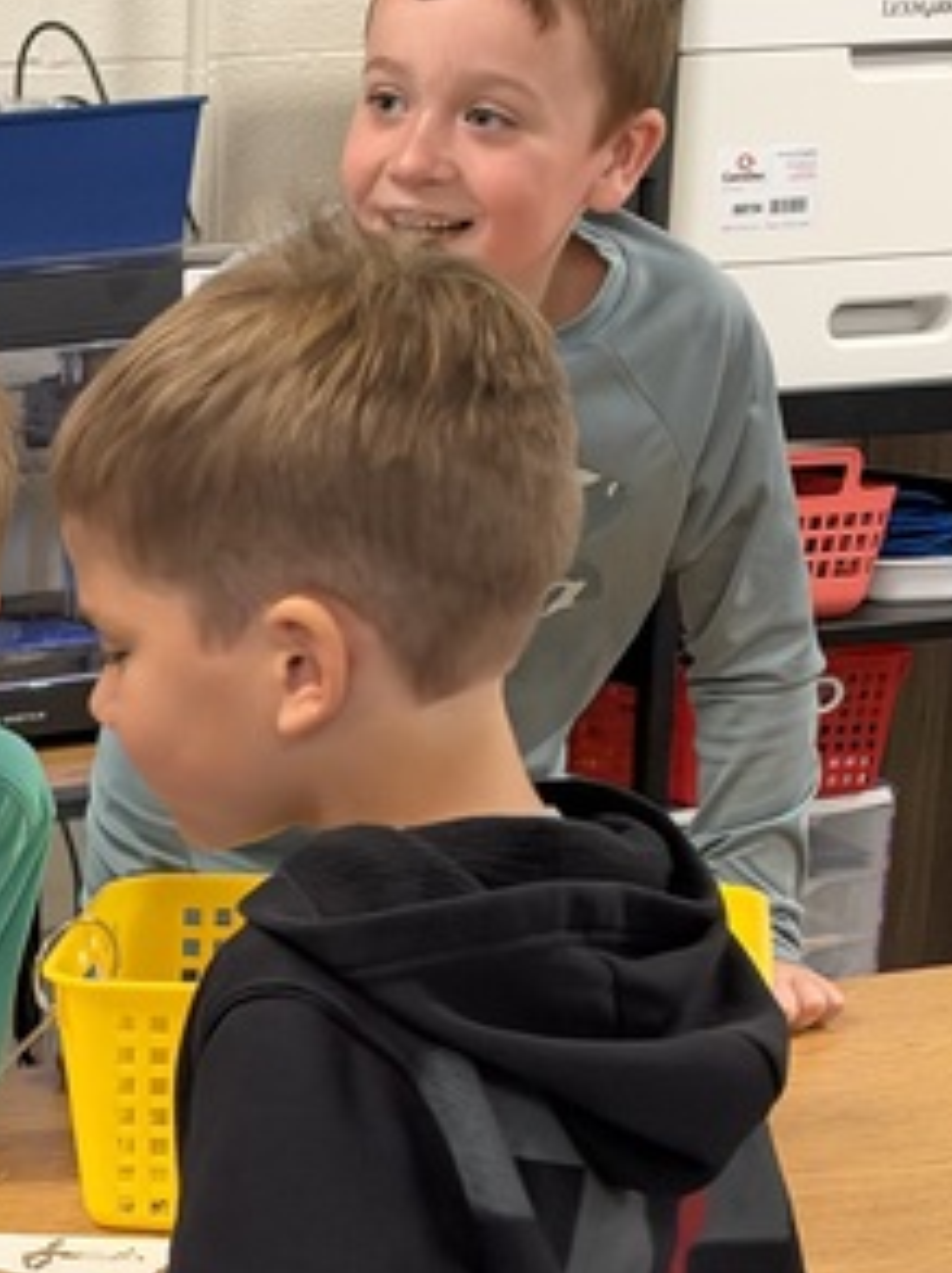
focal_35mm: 84
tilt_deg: -19.2
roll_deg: +2.6
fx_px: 3087
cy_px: 1277
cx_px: -548
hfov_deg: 15.9
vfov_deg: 22.4
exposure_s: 1/120
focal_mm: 6.93
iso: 320
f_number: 1.8
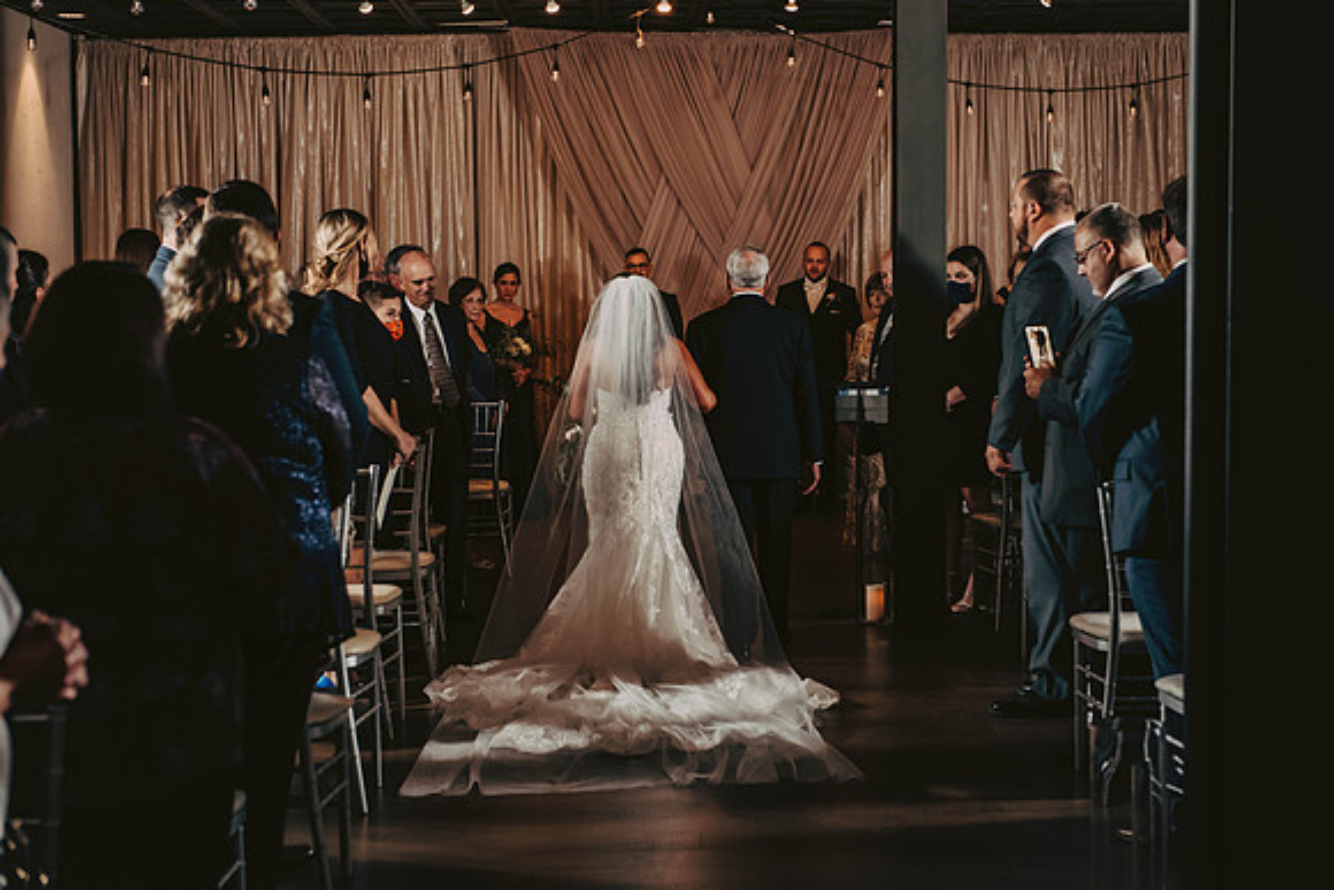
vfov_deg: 19.5
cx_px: 667
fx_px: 2594
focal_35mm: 70
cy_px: 445
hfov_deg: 28.8
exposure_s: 1/250
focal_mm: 70
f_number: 4
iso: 2000
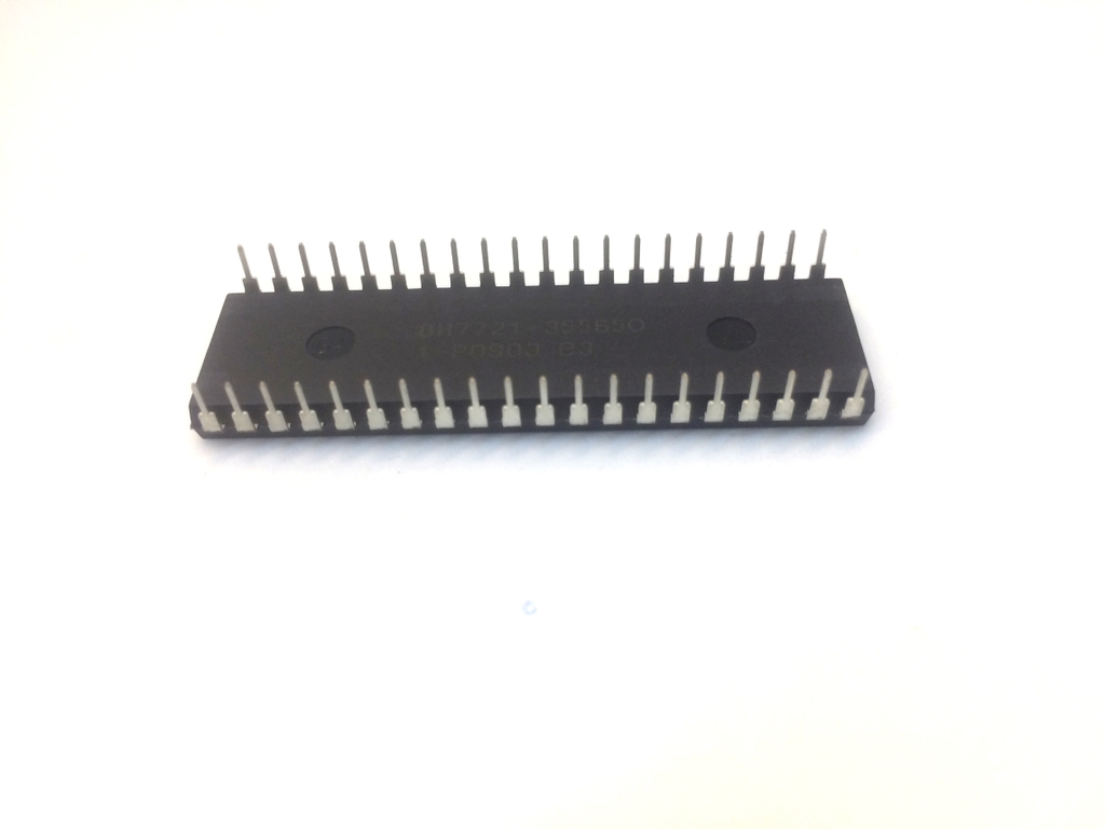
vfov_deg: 48.2
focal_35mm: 29
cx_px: 552
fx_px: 926
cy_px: 414
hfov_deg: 61.7
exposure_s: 1/33
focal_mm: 4.15
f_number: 2.2
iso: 32
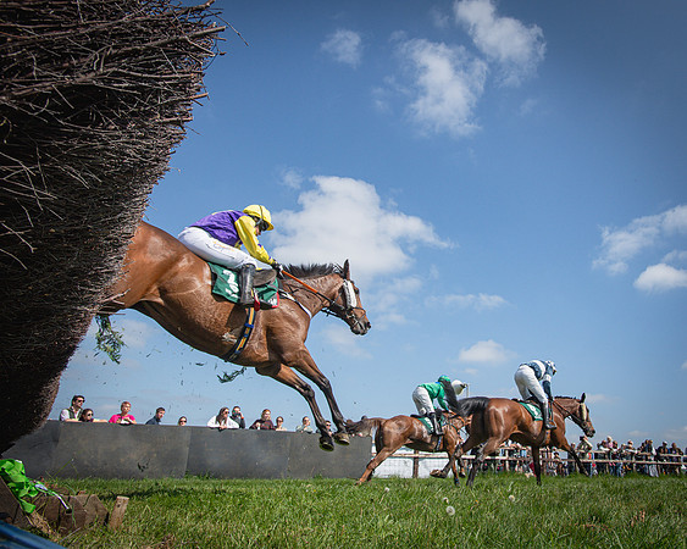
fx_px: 537
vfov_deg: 54.2
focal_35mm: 26
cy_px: 257
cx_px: 439
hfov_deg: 64.1
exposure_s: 1/1250
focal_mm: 22
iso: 400
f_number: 8
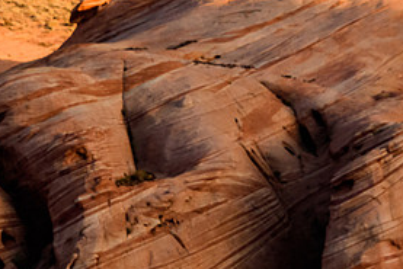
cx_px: 217
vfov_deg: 3.8
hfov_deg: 5.7
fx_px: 4077
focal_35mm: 364
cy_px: 137
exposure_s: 1/250
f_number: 8
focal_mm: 116
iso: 1600
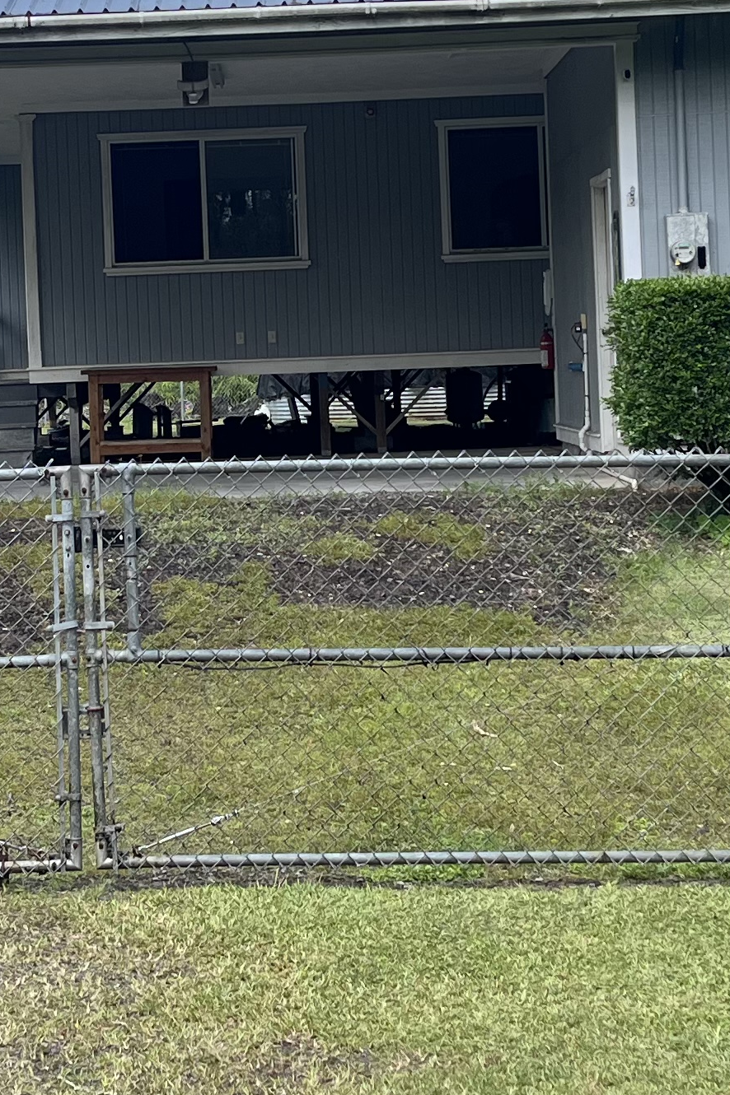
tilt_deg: -0.1
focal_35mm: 82
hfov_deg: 16.6
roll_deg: +2.8
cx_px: 281
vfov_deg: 24.6
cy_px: 344
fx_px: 2495
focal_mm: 5.1
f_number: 1.6
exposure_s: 1/1721
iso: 50
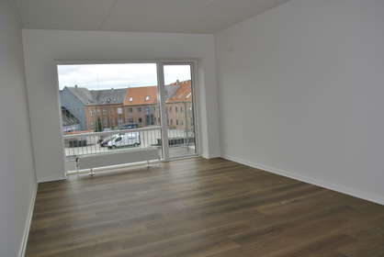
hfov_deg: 67.3
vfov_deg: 48.1
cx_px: 192
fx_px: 288
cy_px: 128
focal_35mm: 27
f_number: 5.6
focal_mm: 18
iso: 100
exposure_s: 1/125
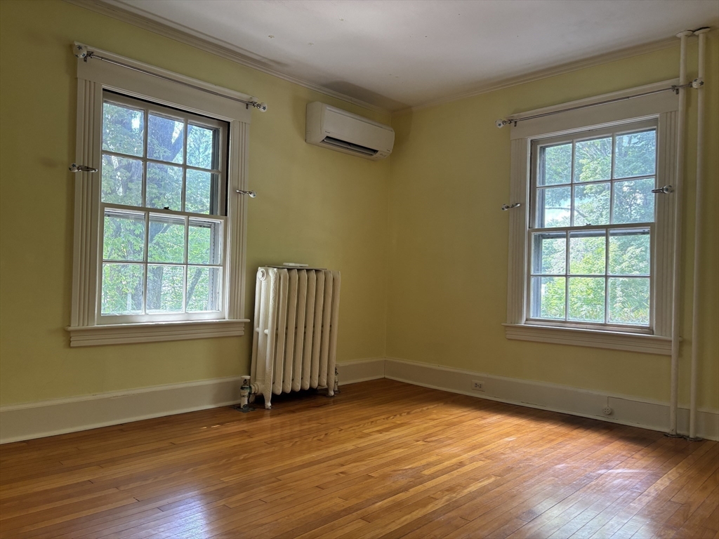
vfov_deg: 53.1
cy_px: 270
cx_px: 360
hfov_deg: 67.3
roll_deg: -1.8
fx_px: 540
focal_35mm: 26
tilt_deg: +0.3
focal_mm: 5.96
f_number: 1.6
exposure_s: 1/103
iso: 125
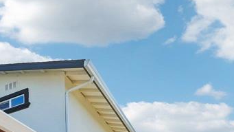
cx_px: -67
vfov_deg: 21.9
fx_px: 273
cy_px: 206
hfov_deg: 34.0
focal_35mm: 44
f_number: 8
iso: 640
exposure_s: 1/640
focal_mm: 14
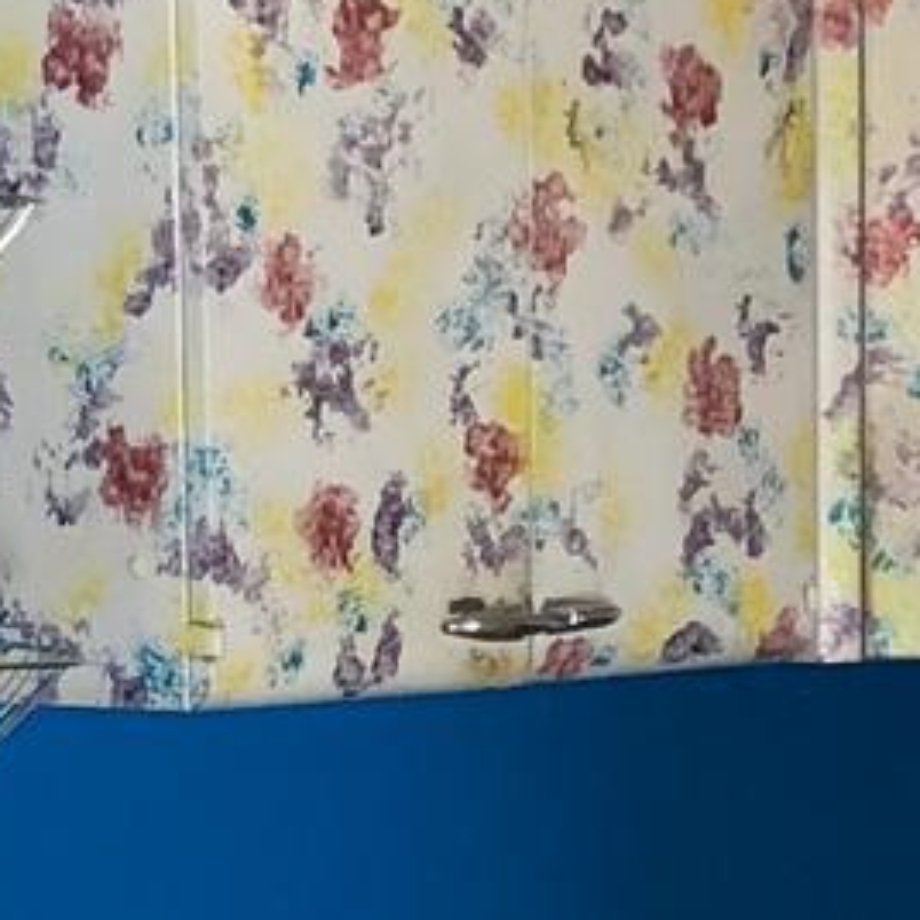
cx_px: 728
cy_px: 965
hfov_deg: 9.2
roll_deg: +0.6
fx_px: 5683
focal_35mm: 189
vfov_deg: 9.2
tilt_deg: -7.6
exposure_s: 1/30
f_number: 1.8
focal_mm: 3.99
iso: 32
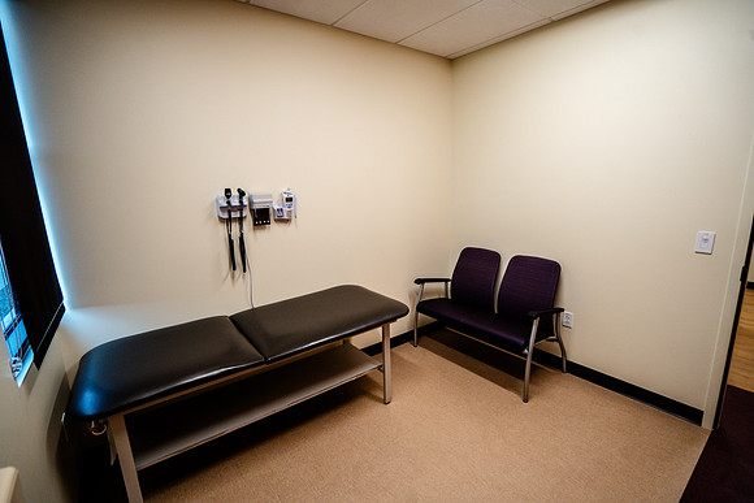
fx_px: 335
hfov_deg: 96.7
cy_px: 252
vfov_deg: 73.8
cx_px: 377
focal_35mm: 16
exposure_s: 1/160
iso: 1250
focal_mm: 16
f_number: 4
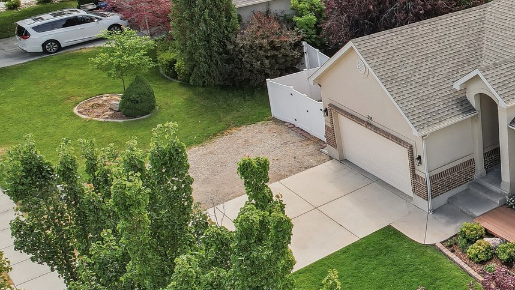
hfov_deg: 32.1
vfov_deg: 21.7
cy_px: 79
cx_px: 601
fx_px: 751
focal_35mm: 55
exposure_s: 1/30
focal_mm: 8.4
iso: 100
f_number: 2.8
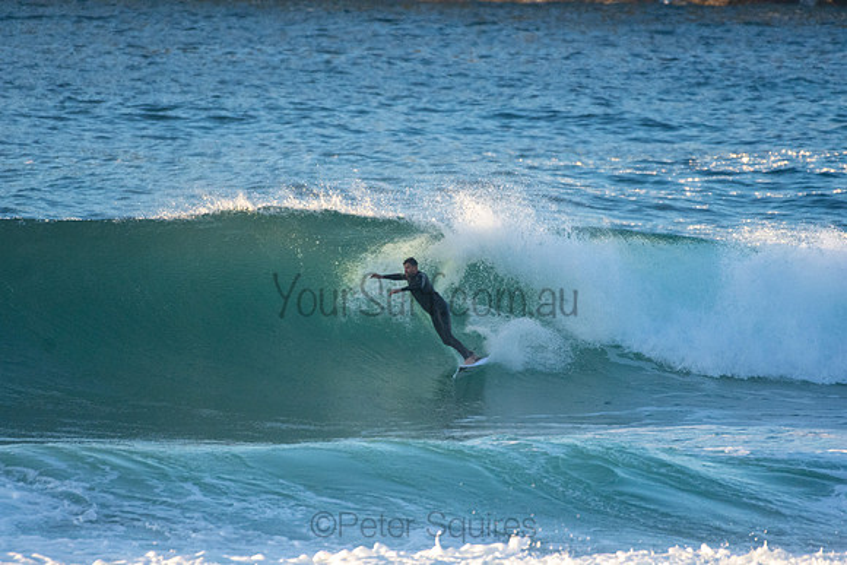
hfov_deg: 2.7
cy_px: 282
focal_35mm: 750
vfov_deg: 1.8
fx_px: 17649
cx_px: 424
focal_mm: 500
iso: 1600
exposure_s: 1/2000
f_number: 5.6
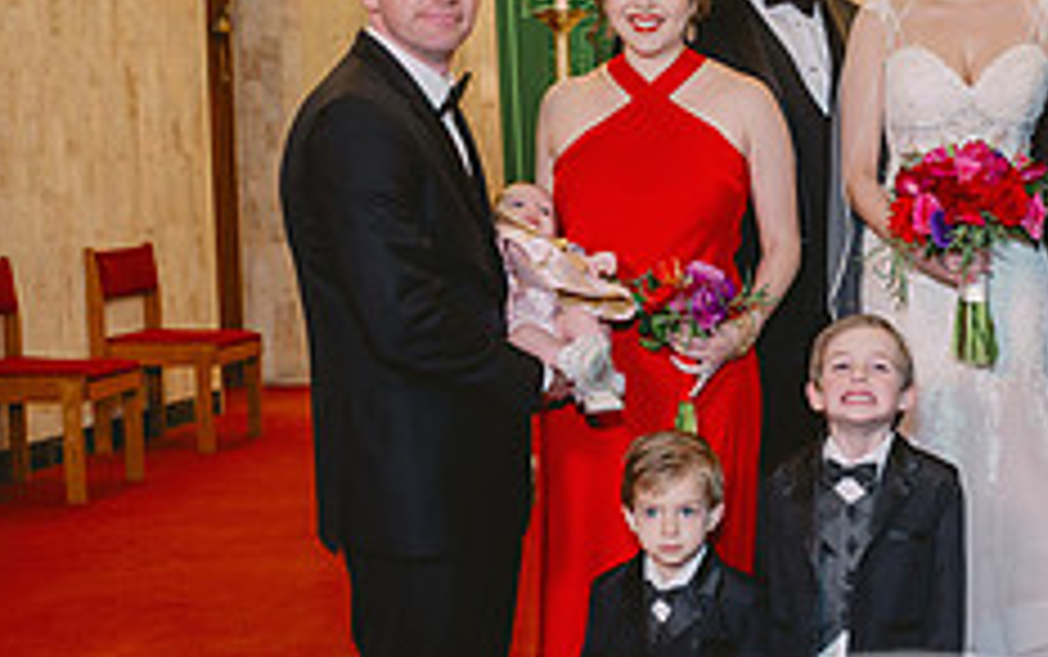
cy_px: 324
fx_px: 2029
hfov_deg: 27.2
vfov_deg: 18.4
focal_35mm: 71
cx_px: 1061
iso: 1000
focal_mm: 28
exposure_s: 1/125
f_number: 4
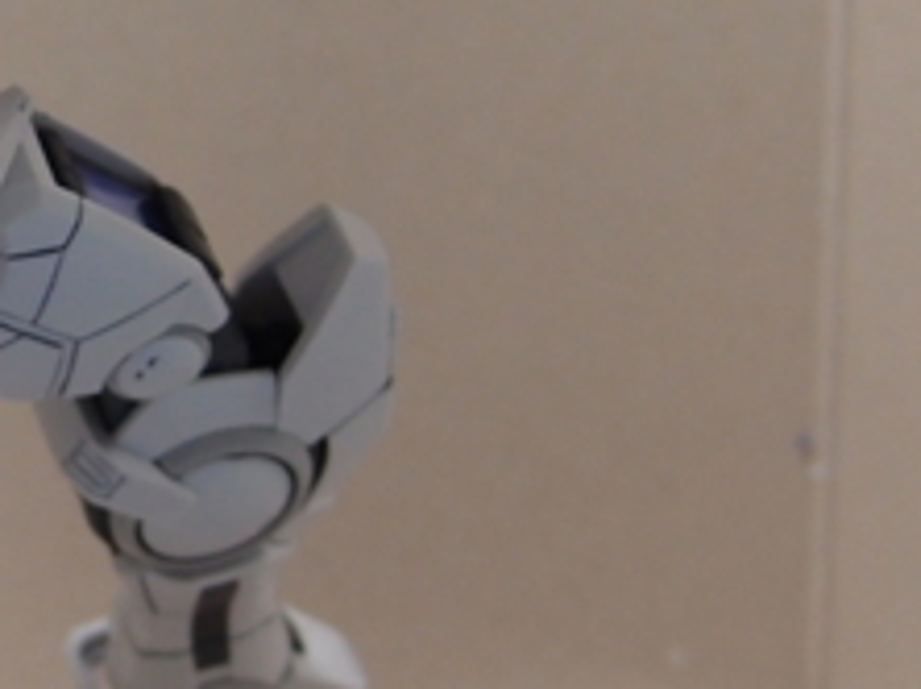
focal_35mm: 101
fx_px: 2684
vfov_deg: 14.6
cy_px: 307
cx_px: -191
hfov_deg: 18.4
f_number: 2
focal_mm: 6
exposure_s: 1/80
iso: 100
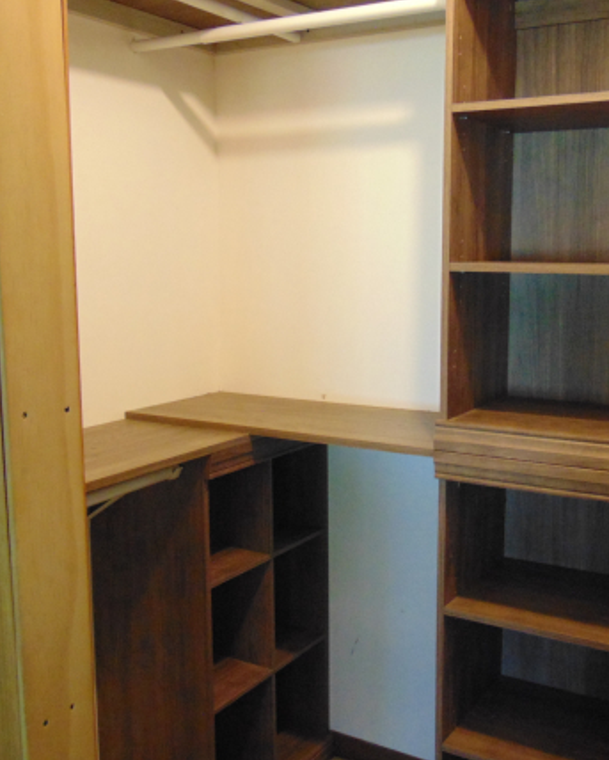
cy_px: 373
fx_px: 855
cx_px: 336
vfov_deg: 47.9
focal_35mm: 38
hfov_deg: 39.2
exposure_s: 1/20
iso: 400
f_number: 3
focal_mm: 4.5
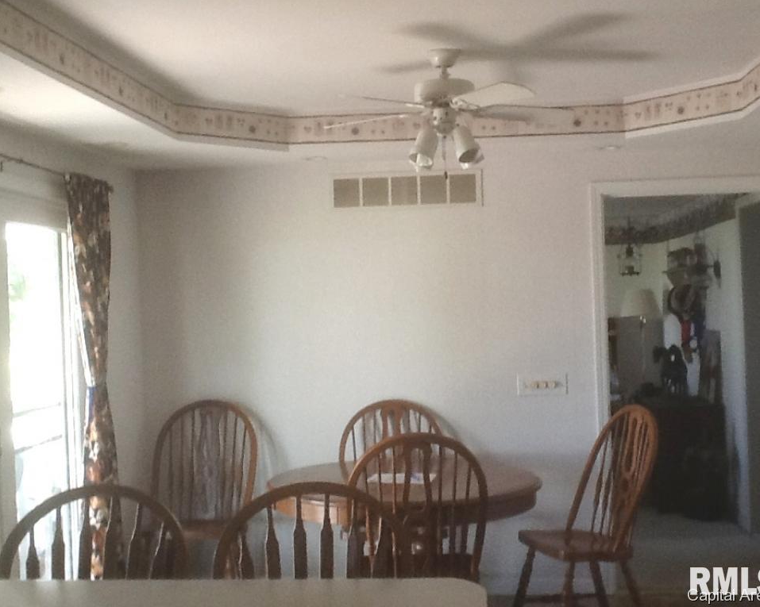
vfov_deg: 32.7
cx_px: 404
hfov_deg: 40.3
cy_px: 303
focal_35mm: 46
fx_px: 1034
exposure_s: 1/30
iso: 64
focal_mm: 2.03
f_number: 2.4
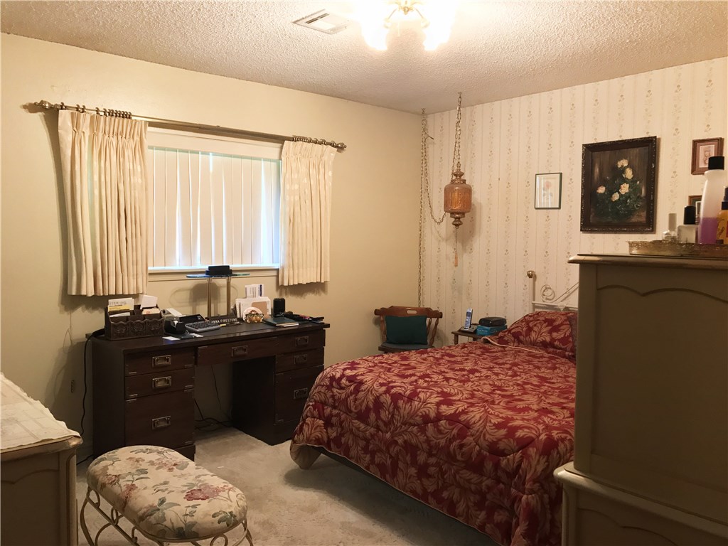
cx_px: 364
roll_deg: -0.6
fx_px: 589
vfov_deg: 49.7
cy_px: 273
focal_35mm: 28
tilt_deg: -3.4
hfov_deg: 63.4
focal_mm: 3.99
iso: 160
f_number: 1.8
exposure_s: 1/24
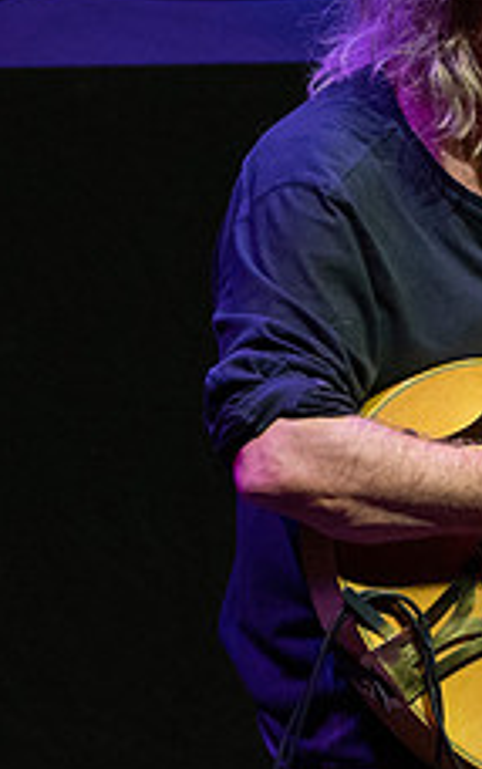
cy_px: 286
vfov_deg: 1.7
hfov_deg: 1.1
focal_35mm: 1231
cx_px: 481
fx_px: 25808
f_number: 7.1
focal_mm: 400
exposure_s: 1/320
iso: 3200
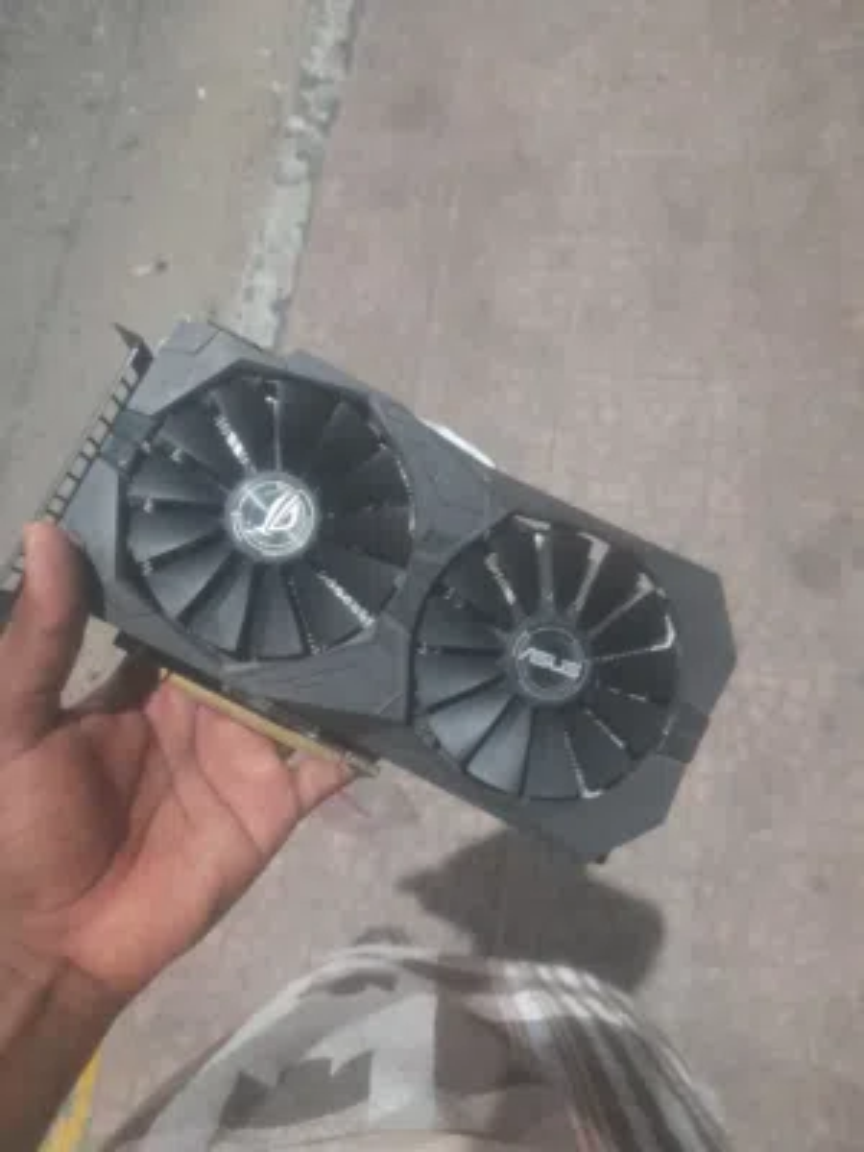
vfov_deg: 69.4
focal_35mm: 25
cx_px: 432
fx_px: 832
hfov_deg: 54.9
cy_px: 576
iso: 1000
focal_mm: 4.6
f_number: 2
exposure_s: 1/20
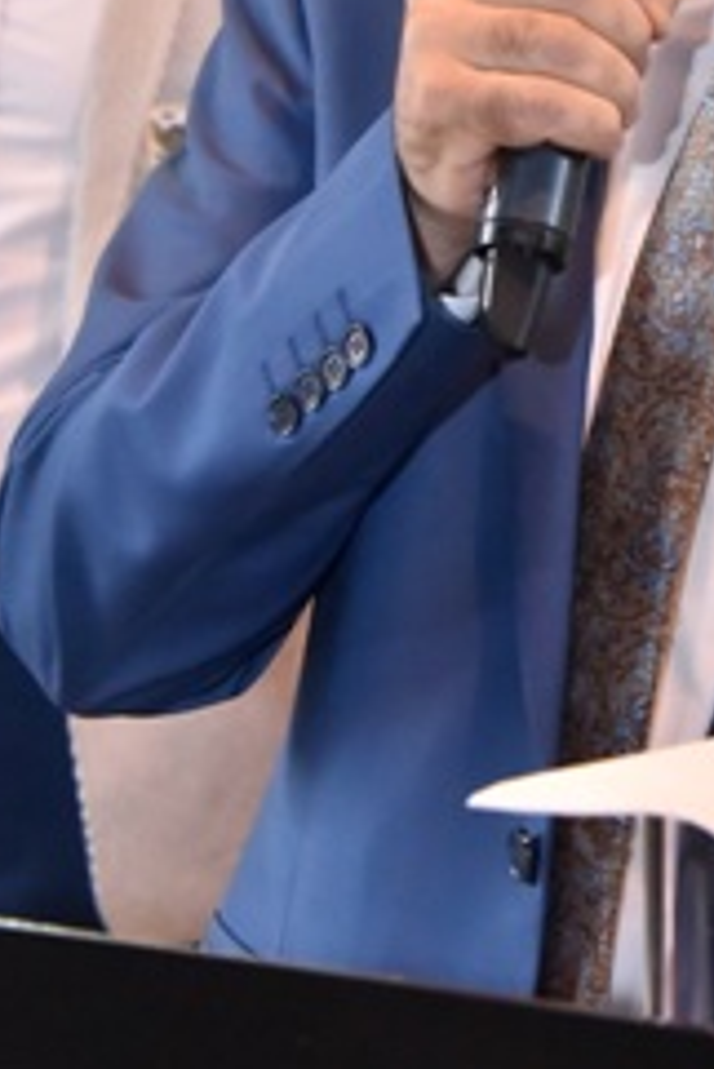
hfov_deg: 6.1
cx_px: 783
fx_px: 6713
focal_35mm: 226
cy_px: 89
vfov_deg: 9.1
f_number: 10
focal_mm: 85
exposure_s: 1/100
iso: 6400
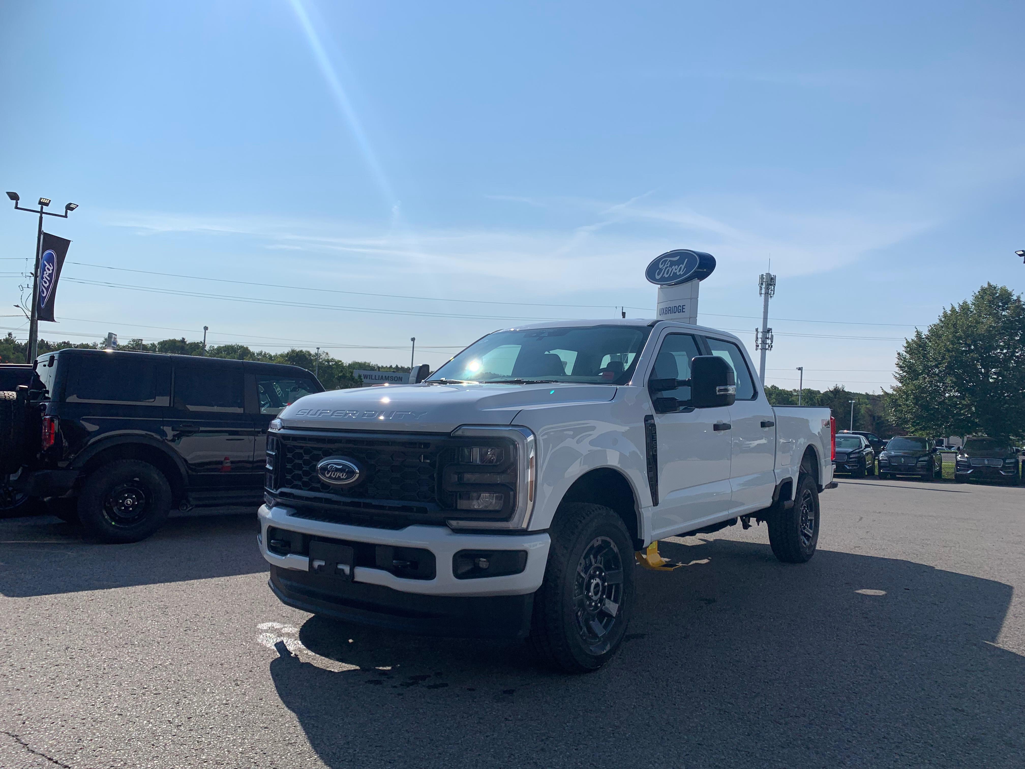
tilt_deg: +1.4
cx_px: 512
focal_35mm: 26
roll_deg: -3.0
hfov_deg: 67.3
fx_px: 770
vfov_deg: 53.1
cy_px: 384
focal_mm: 4.25
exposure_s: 1/6452
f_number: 1.8
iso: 25
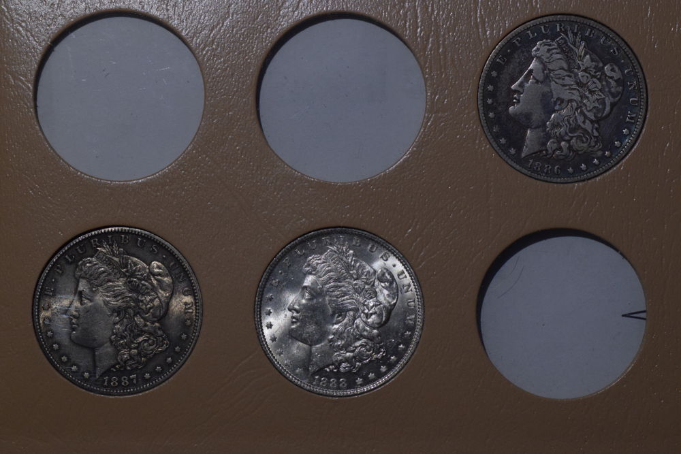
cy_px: 227
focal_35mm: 135
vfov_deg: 10.2
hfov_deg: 15.2
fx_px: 2554
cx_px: 340
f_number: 8
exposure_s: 1/160
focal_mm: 90
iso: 1600
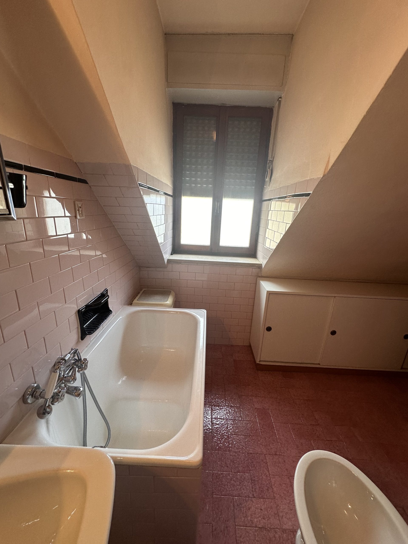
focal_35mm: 14
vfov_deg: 102.1
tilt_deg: -15.4
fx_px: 220
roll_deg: -2.4
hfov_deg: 85.7
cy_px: 272
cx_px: 204
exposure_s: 1/100
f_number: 2.2
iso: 125
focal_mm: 2.22
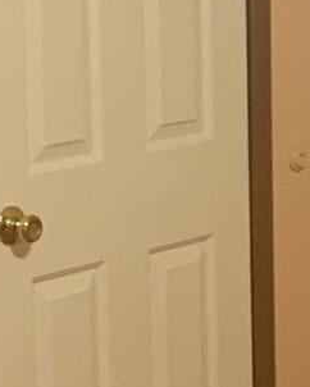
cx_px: 290
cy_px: 211
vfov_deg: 10.0
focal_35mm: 192
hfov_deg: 8.0
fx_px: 2200
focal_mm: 3
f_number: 1.8
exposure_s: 1/60
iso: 100
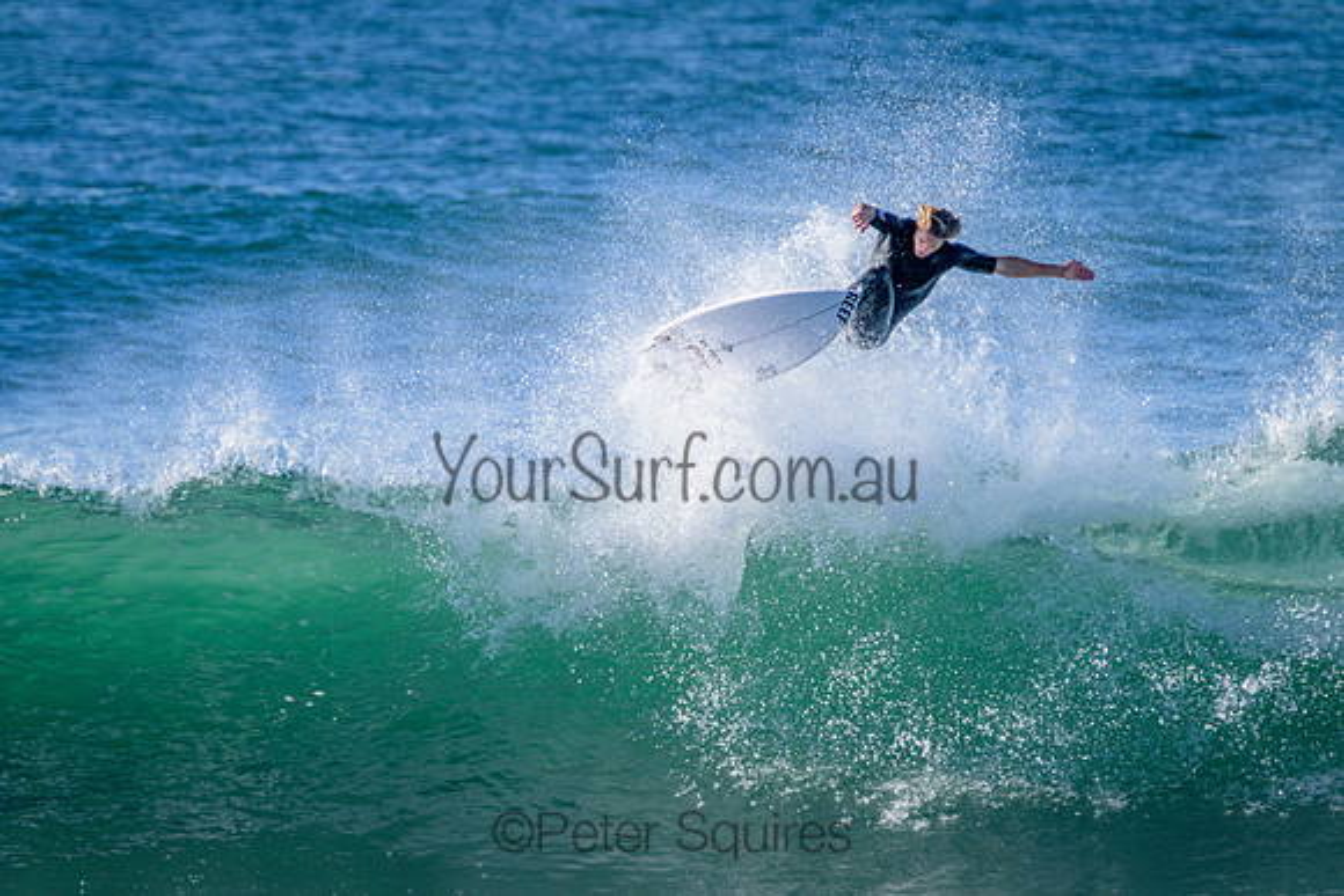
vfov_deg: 1.7
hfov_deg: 2.6
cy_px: 448
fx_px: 29872
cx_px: 672
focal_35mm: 800
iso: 1100
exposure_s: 1/2000
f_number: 11
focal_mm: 800
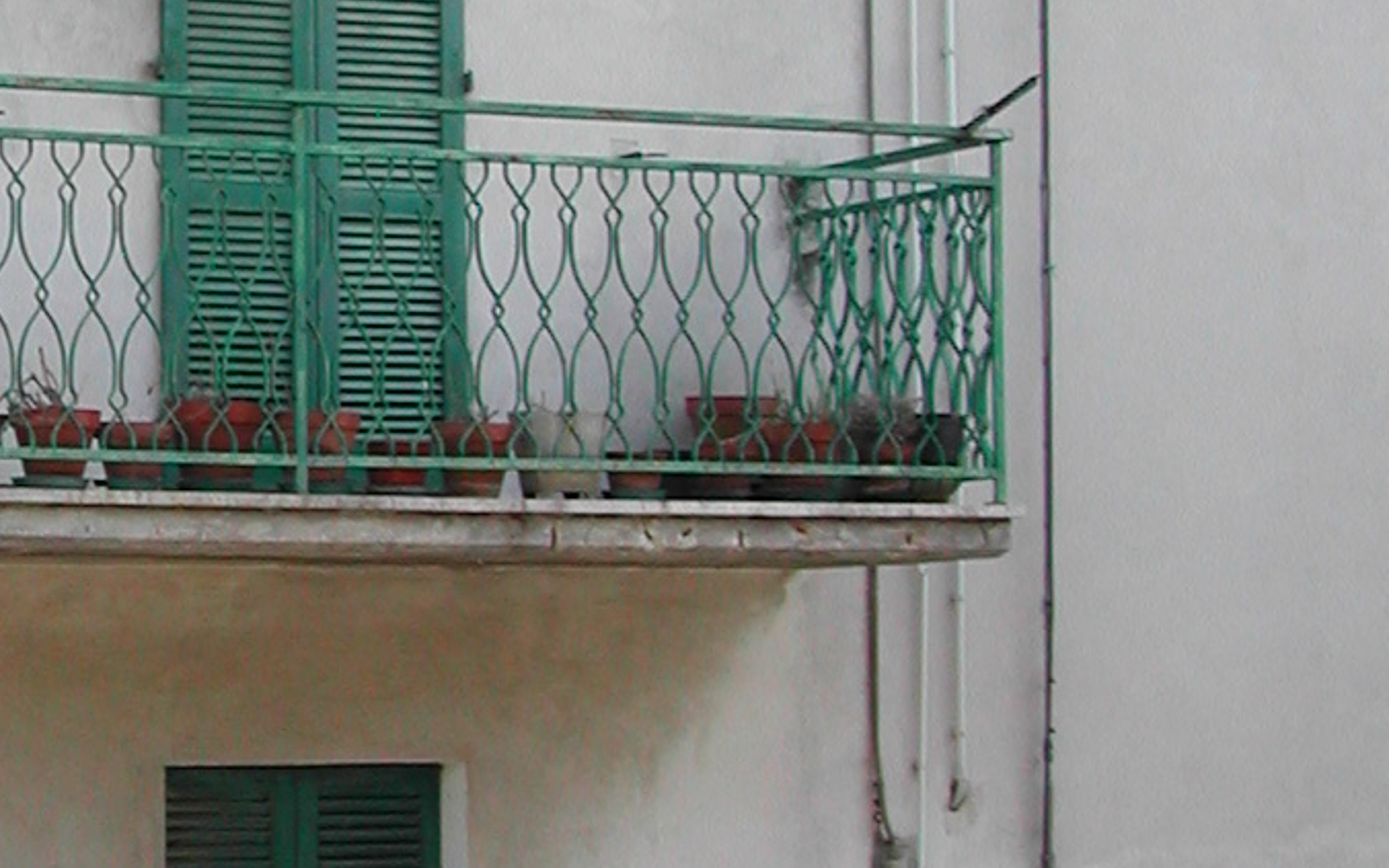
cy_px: 220
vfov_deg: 10.7
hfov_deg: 16.9
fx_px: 4620
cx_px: 224
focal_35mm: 122
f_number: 2.8
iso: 100
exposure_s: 1/372
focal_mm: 8
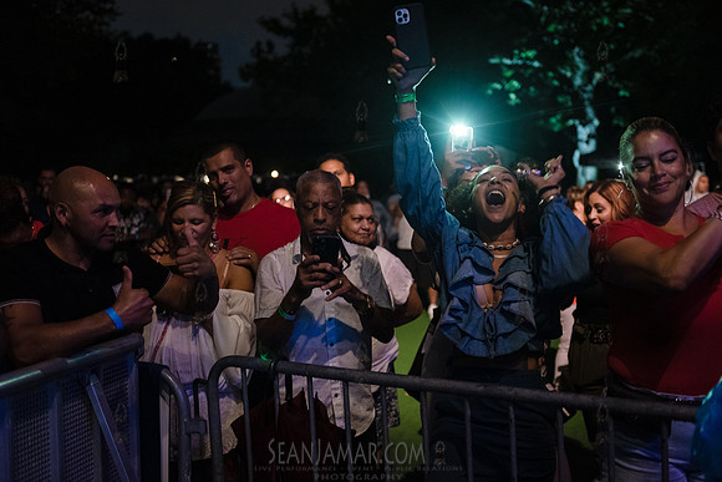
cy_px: 241
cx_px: 361
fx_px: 963
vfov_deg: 28.1
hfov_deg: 41.1
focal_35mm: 48
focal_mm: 48
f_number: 2.8
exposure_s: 1/125
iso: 3200
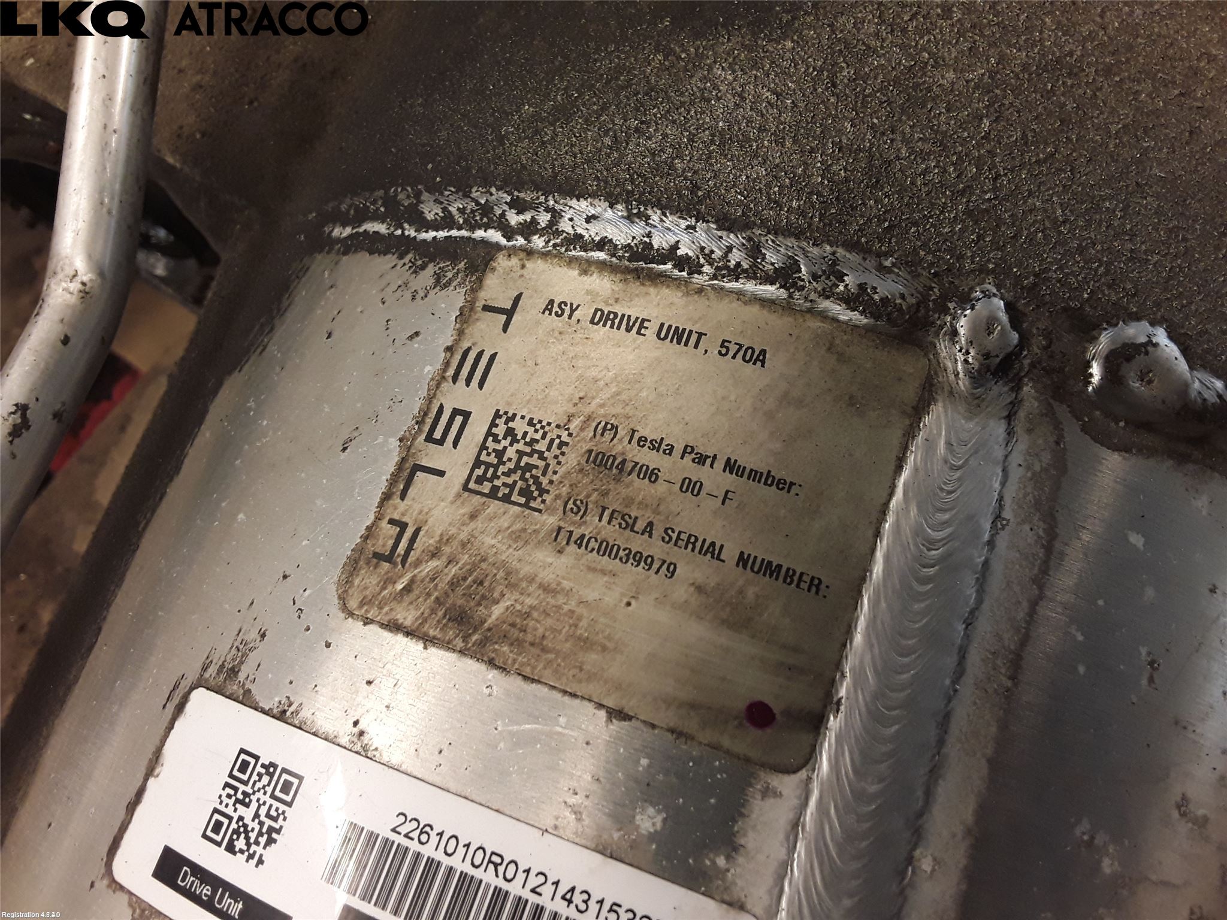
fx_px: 992
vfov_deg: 49.7
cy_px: 460
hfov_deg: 63.4
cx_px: 614
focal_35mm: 28
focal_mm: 2.91
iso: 100
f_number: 1.9
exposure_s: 1/50
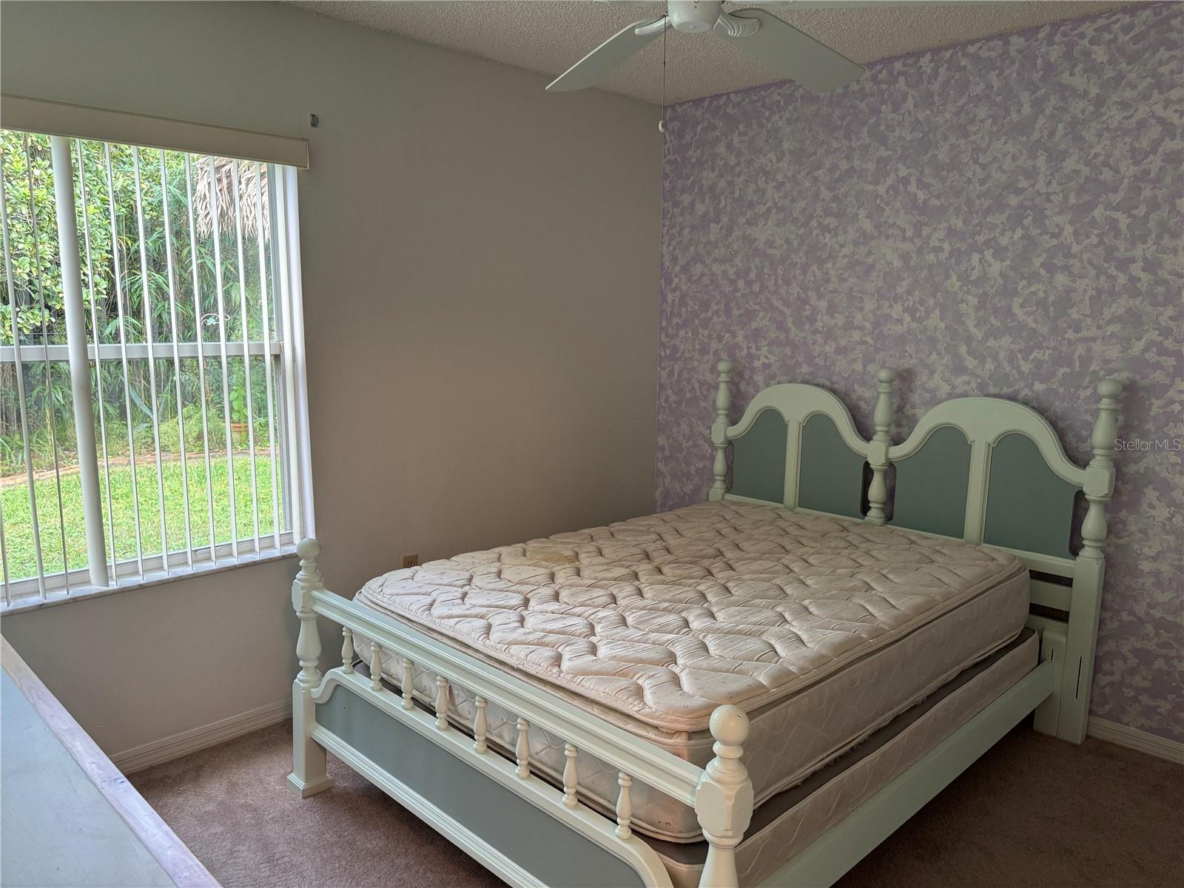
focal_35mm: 24
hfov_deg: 71.6
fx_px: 821
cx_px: 592
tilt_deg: -9.9
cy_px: 444
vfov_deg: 56.8
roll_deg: -0.6
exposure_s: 1/60
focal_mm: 6.76
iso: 200
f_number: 1.78
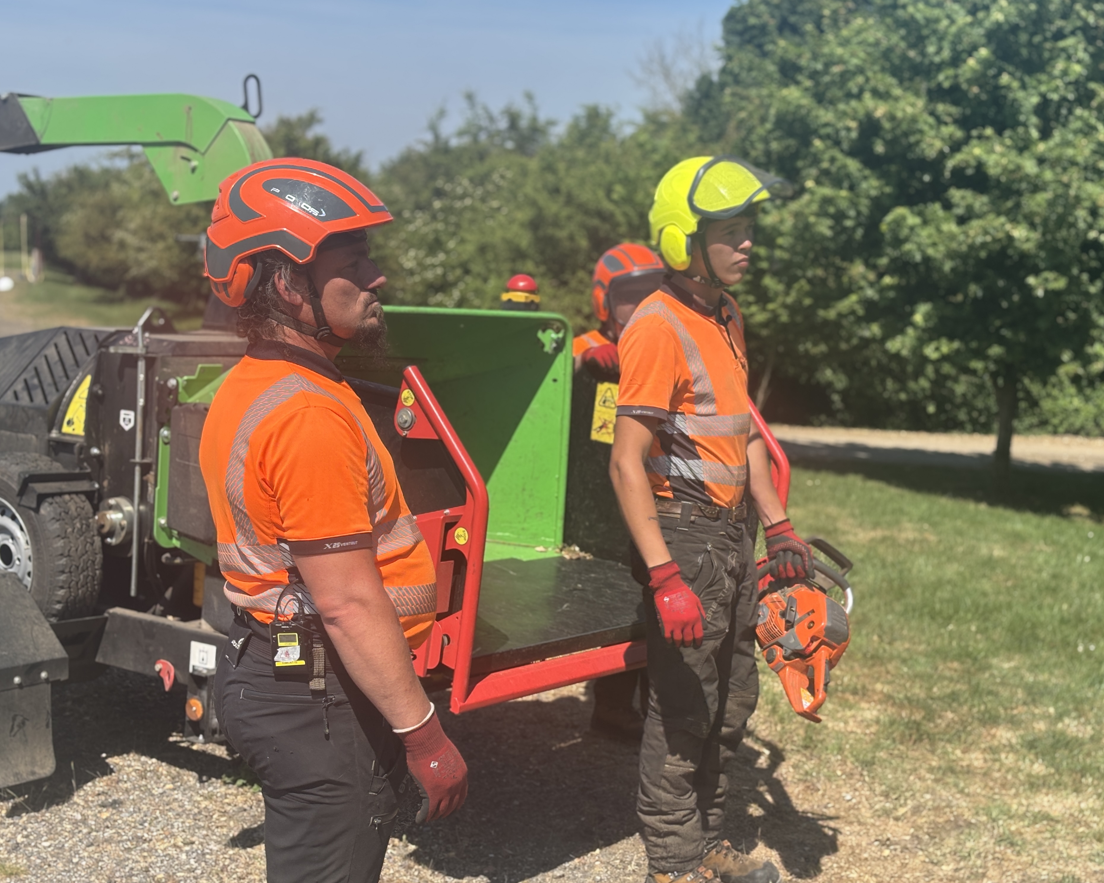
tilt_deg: -7.2
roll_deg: -1.1
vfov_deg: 27.6
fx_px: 1797
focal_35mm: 55
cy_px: 445
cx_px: 579
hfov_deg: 34.1
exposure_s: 1/2024
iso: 40
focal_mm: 5.96
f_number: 1.6
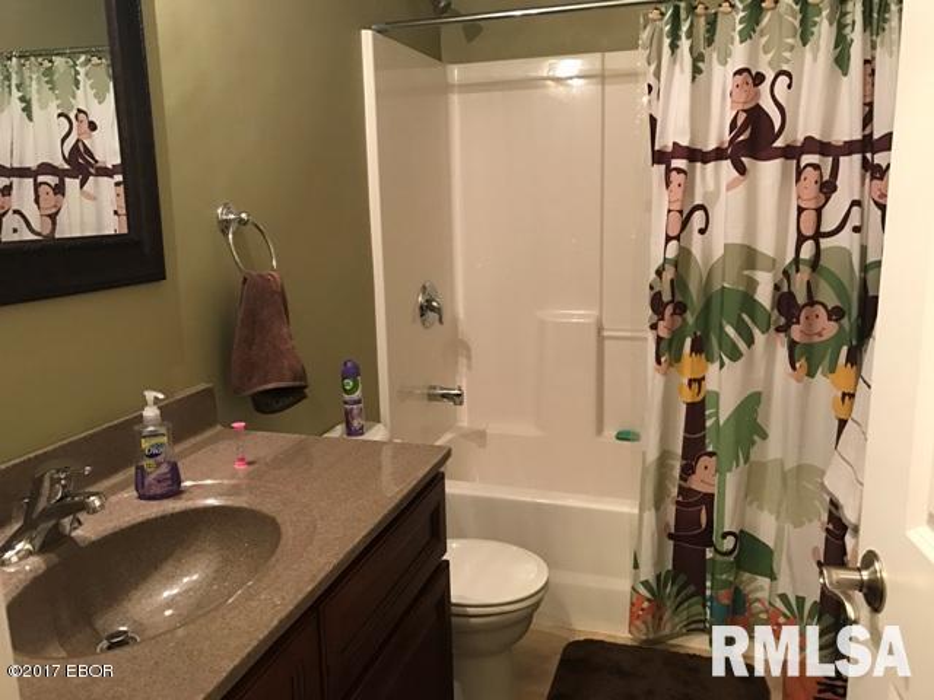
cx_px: 467
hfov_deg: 63.4
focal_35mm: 28
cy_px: 350
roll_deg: +1.5
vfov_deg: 49.7
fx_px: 755
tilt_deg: -11.2
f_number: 1.8
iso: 100
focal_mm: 3.99
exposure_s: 1/13
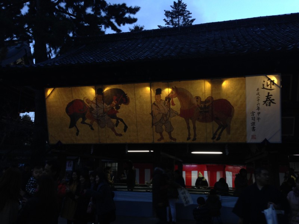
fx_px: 285
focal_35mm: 33
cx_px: 150
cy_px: 112
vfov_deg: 42.9
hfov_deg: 55.4
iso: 80
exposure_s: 1/20
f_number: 2.4
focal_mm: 4.12
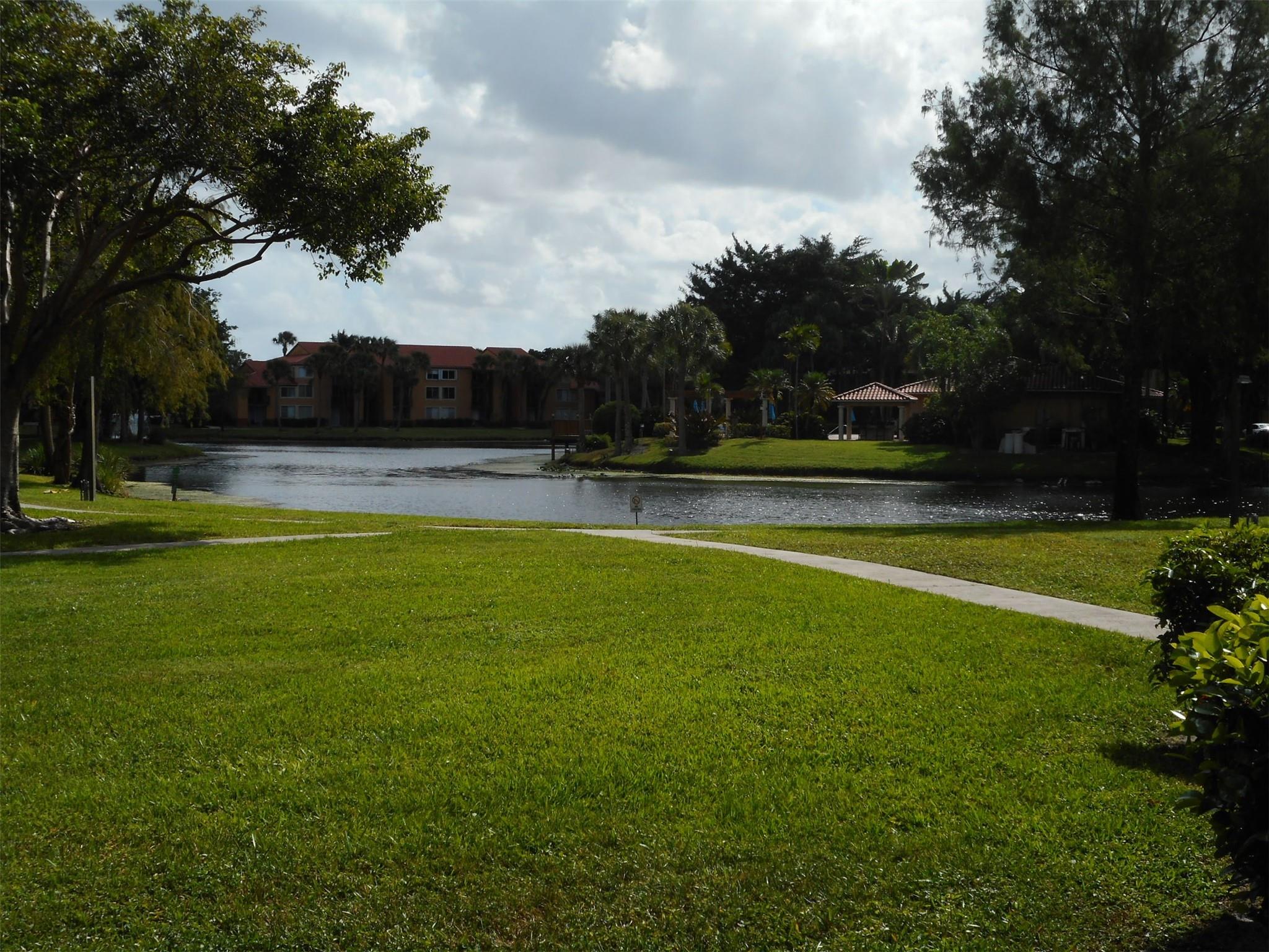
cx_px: 634
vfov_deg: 28.6
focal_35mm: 51
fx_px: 1870
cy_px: 476
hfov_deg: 37.5
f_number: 4.9
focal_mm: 9.1
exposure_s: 1/640
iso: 80
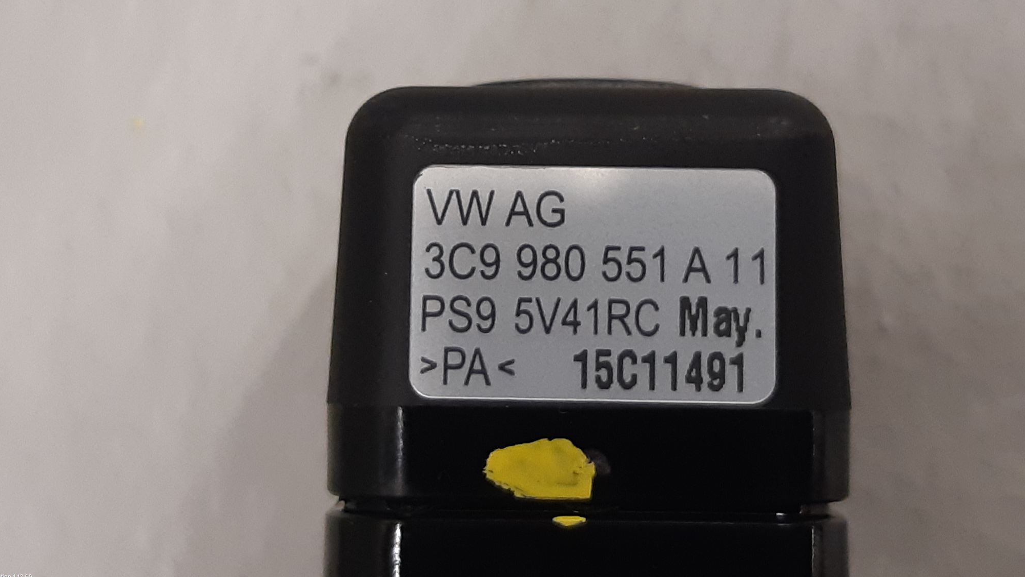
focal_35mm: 29
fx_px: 788
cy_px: 187
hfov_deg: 66.1
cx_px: 502
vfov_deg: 39.6
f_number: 1.7
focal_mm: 3.93
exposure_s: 1/50
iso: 160
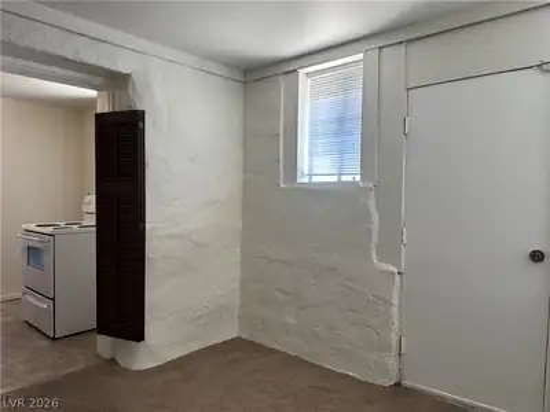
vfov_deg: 56.8
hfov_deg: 71.6
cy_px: 206
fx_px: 381
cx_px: 275
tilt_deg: -2.3
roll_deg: -0.9
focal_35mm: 24
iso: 160
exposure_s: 1/120
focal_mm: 6.86
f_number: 1.78
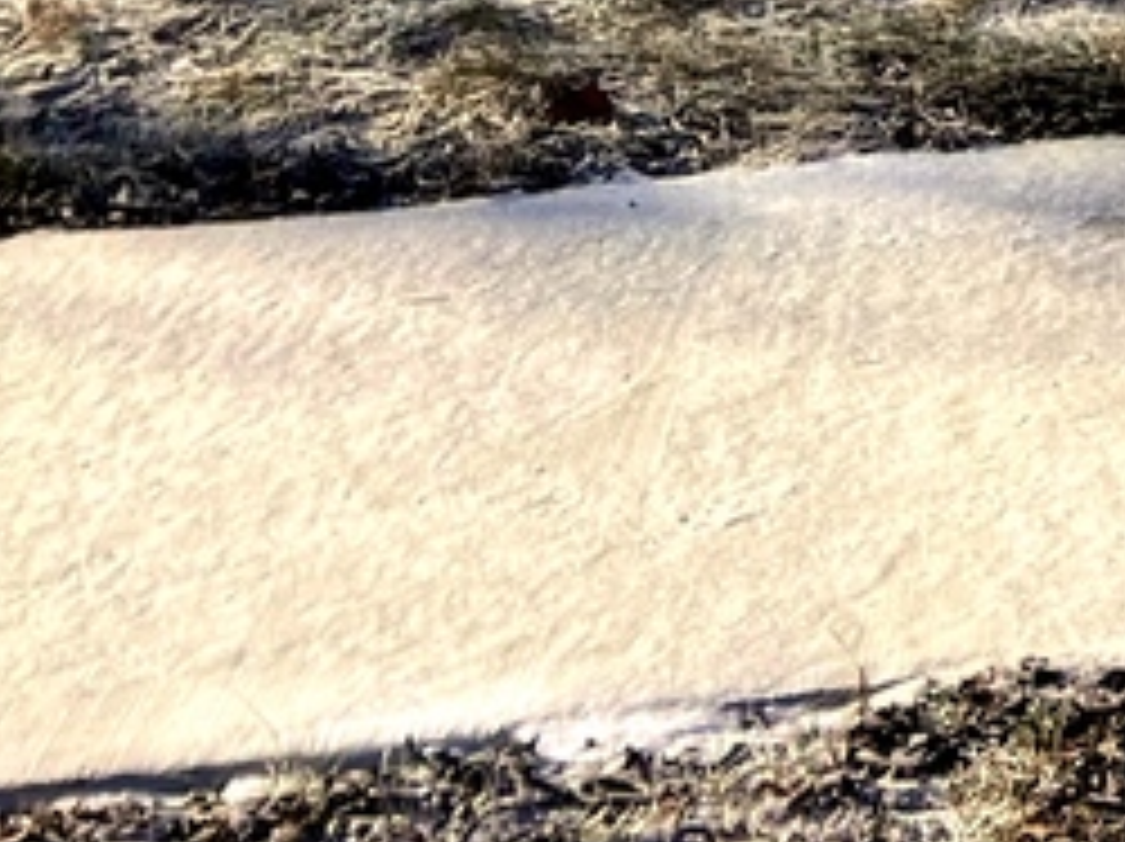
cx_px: 2794
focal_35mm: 150
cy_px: -1319
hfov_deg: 10.9
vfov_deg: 8.8
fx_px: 4870
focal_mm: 5.7
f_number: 1.5
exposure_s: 1/2353
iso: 50
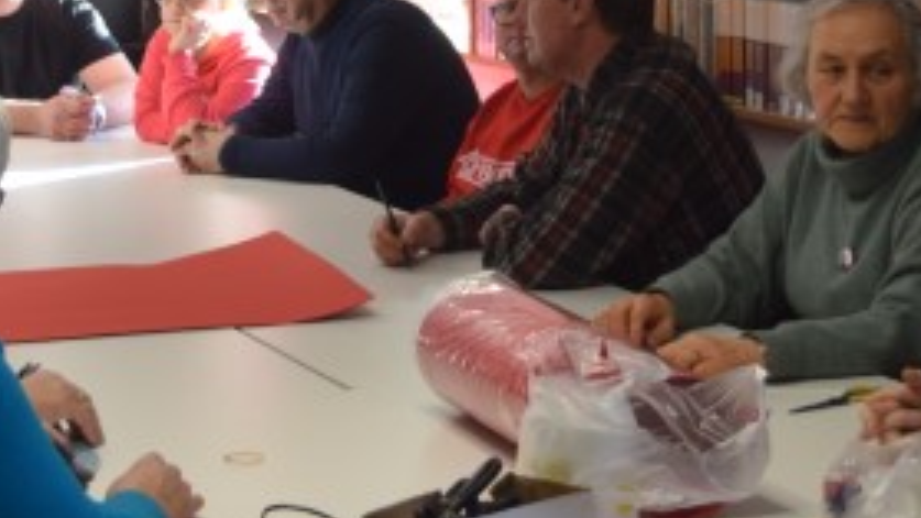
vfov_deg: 9.9
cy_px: -61
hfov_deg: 17.6
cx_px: 419
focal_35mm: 122
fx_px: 2967
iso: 400
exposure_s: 1/100
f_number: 5
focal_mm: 27
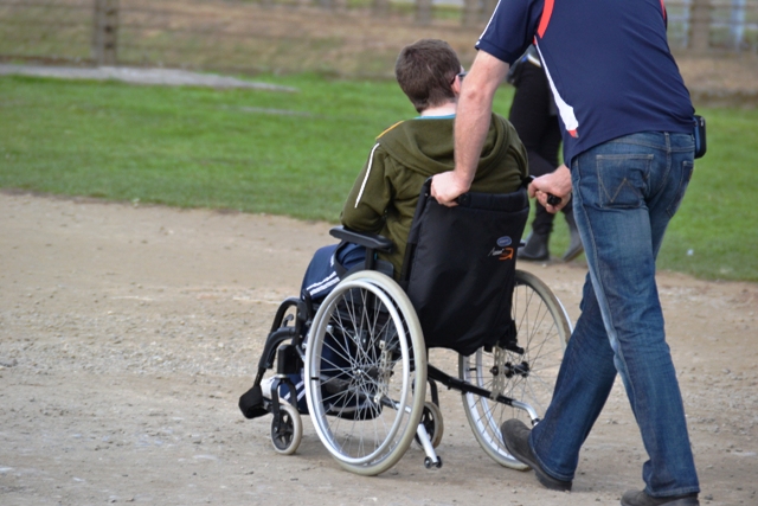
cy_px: 253
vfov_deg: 4.6
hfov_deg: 6.9
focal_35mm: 300
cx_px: 379
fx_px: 6318
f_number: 6.3
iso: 640
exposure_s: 1/500
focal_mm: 200
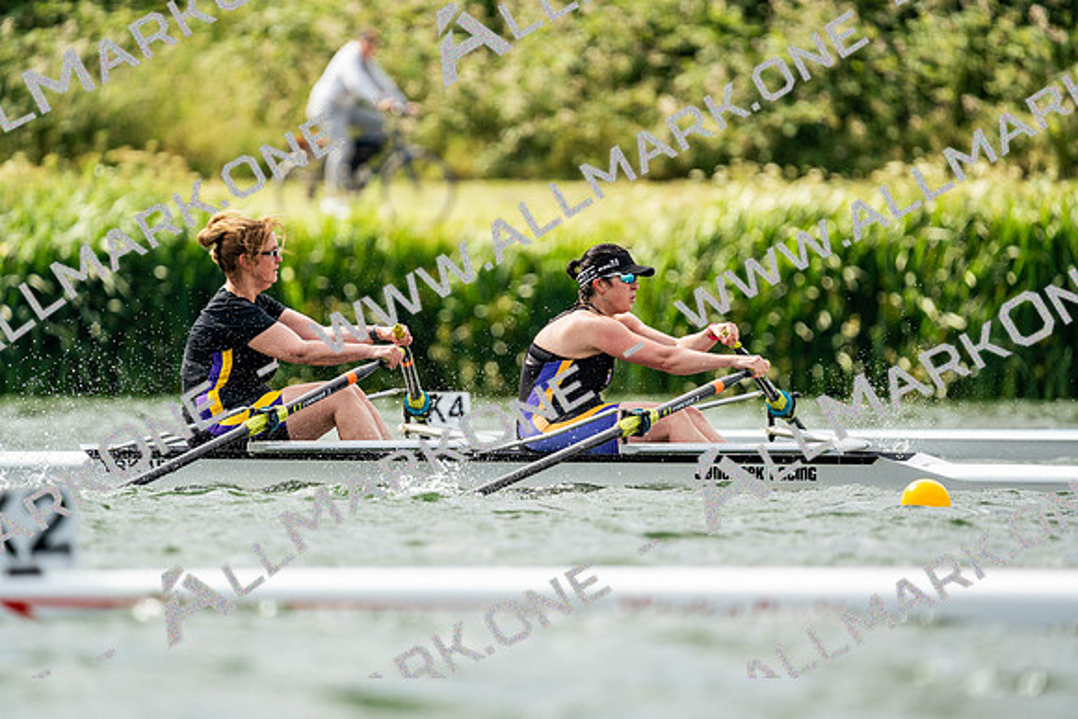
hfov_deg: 3.4
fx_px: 17970
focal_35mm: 600
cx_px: 539
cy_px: 360
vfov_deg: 2.3
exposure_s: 1/2000
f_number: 6.3
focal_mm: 600
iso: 500
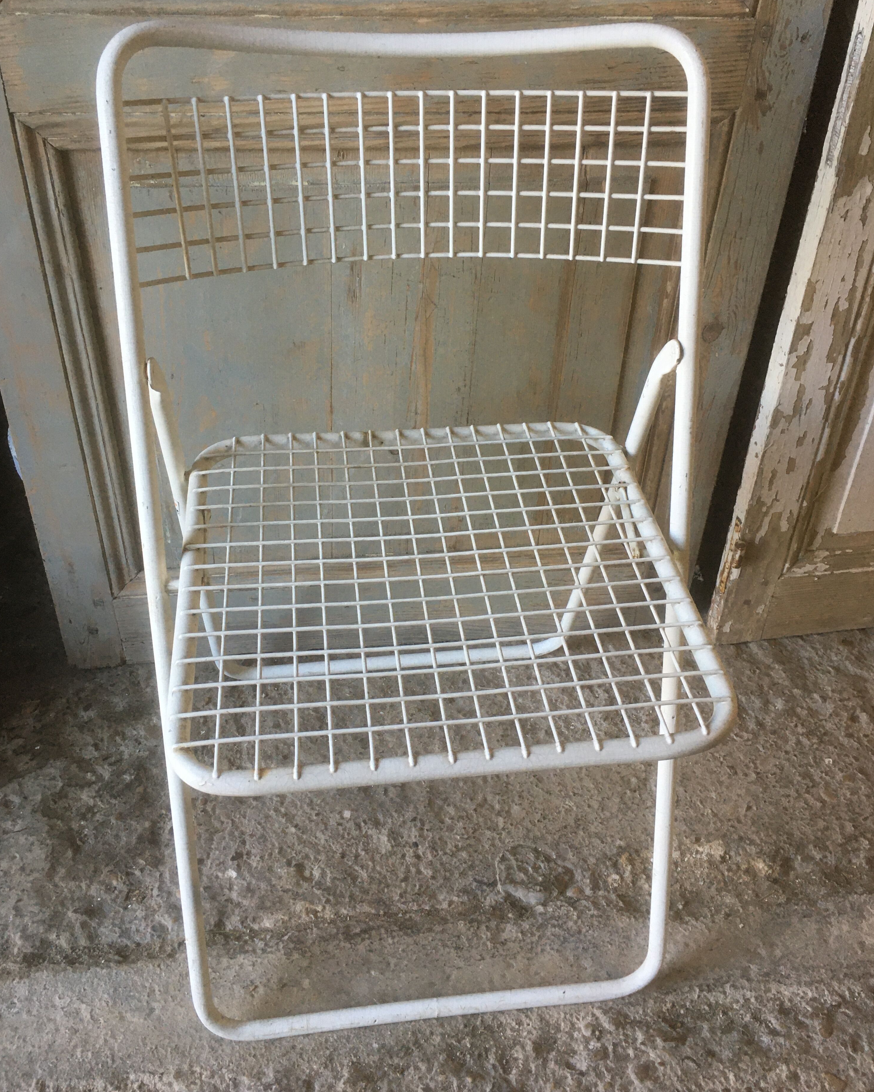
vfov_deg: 57.1
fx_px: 1002
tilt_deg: -39.4
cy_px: 508
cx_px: 441
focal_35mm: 31
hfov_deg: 47.1
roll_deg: -3.2
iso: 50
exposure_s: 1/33
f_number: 2.2
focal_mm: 4.15
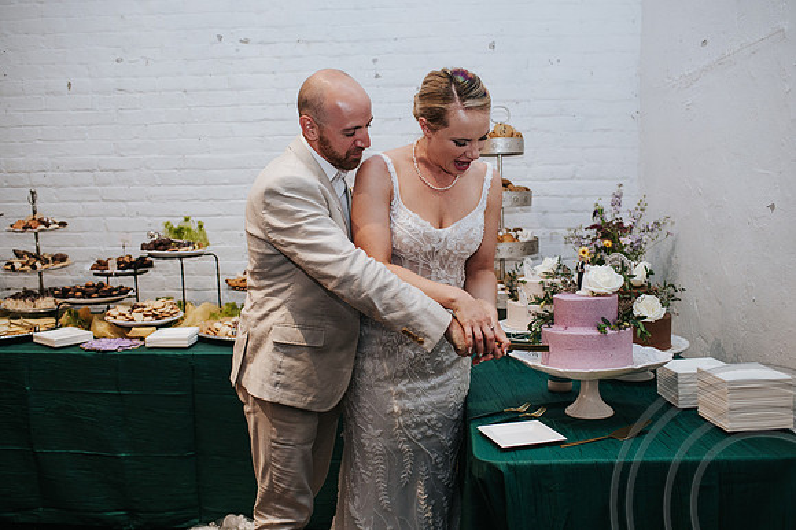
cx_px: 398
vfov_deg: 37.6
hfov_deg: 54.2
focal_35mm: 35
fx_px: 778
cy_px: 265
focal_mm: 35
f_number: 2.8
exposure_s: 1/200
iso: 1000
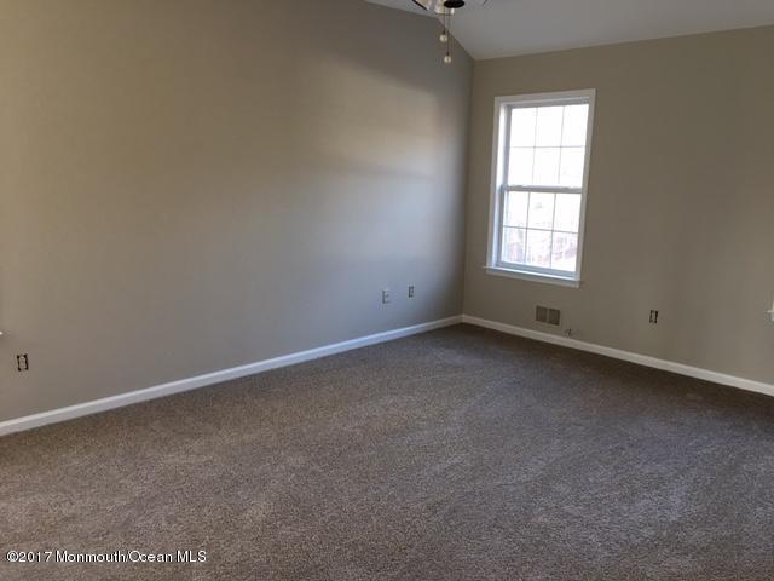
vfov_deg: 48.2
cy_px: 290
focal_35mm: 29
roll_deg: -1.2
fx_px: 648
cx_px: 387
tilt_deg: -9.5
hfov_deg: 61.7
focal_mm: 4.15
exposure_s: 1/15
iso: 32
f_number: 2.2
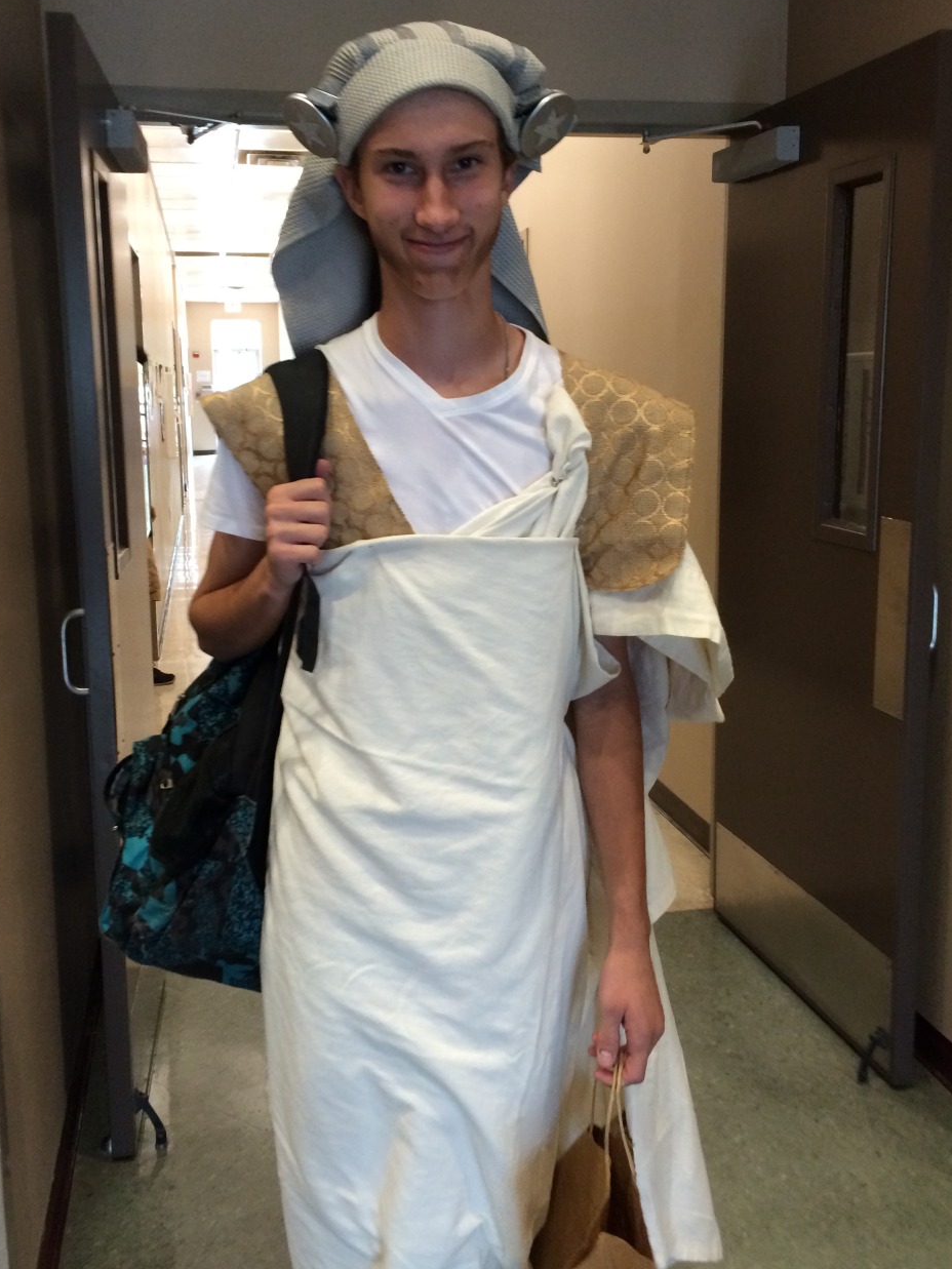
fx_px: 1173
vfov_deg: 56.7
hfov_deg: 44.1
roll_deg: +1.6
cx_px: 444
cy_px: 574
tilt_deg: -9.3
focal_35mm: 32
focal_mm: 4.15
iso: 160
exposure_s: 1/30
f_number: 2.2
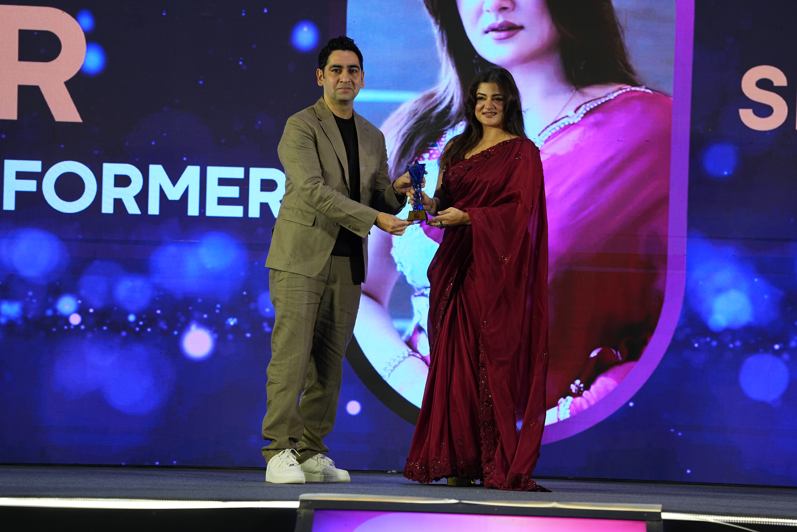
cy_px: 266
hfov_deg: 12.5
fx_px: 3653
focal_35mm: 165
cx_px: 398
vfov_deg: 8.3
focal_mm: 165
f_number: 4
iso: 640
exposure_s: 1/160
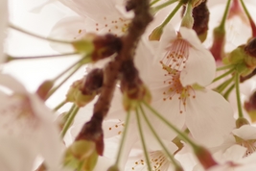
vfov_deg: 3.6
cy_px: 102
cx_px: 201
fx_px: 2695
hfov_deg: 5.4
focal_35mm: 379
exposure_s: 1/160
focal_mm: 100
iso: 200
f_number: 3.5
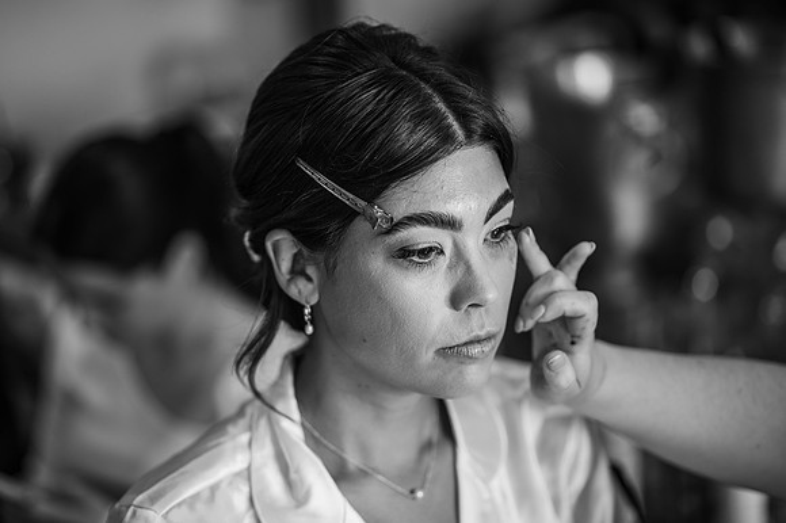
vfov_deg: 16.1
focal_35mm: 85
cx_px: 393
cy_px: 262
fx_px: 1855
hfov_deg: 23.9
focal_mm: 85
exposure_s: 1/200
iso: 180
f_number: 1.8
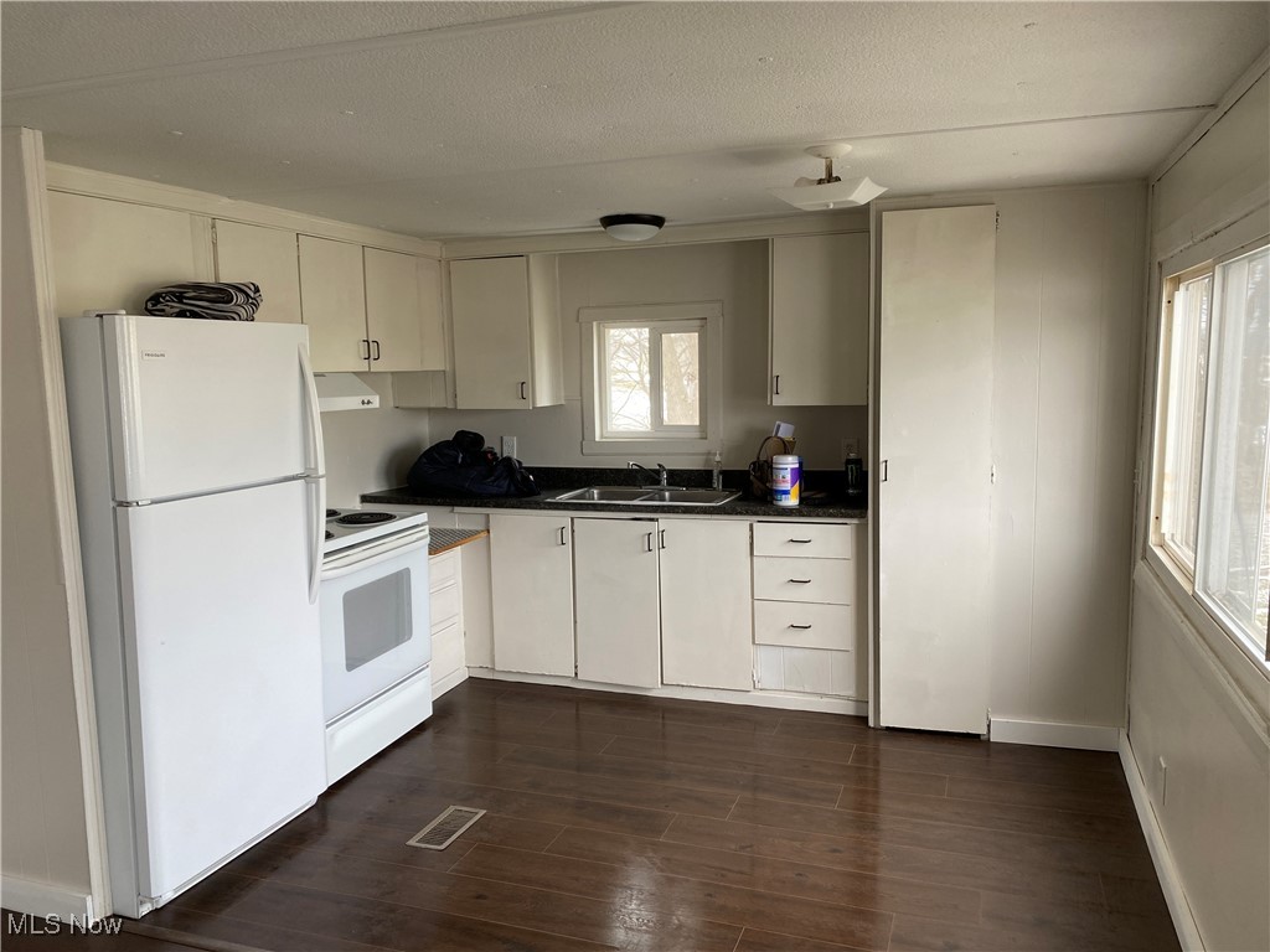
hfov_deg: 67.3
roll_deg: +0.6
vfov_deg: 53.1
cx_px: 635
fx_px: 954
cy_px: 476
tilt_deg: -8.2
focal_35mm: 26
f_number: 1.8
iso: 64
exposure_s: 1/122
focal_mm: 4.25
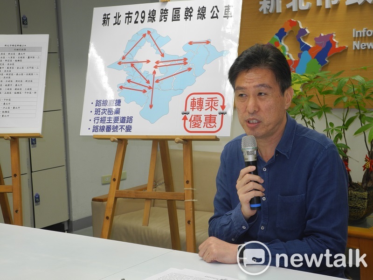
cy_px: 140
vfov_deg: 21.6
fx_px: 733
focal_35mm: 68
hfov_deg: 28.6
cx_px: 186
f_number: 4
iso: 140
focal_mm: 14.5
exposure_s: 1/40
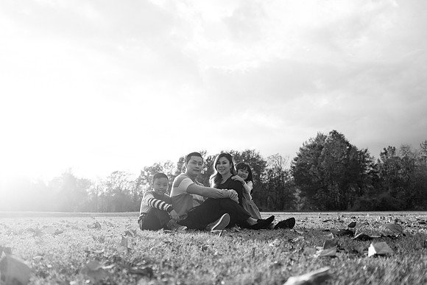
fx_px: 415
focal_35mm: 35
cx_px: 214
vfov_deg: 37.9
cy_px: 142
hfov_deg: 54.4
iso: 320
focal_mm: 35
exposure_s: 1/1600
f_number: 4
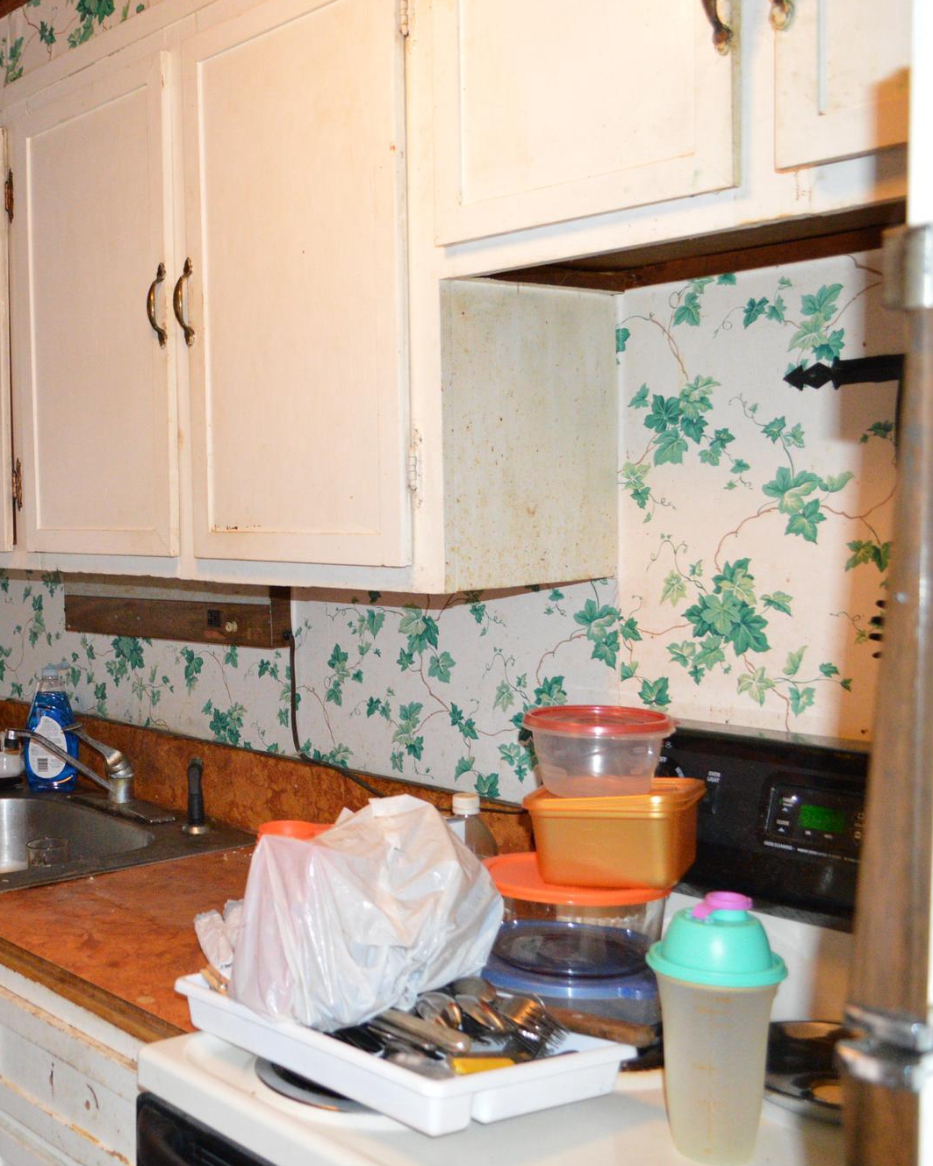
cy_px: 586
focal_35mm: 39
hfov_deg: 36.4
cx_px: 138
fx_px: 1346
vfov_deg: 46.8
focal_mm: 18
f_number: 3.5
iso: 2800
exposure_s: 1/60
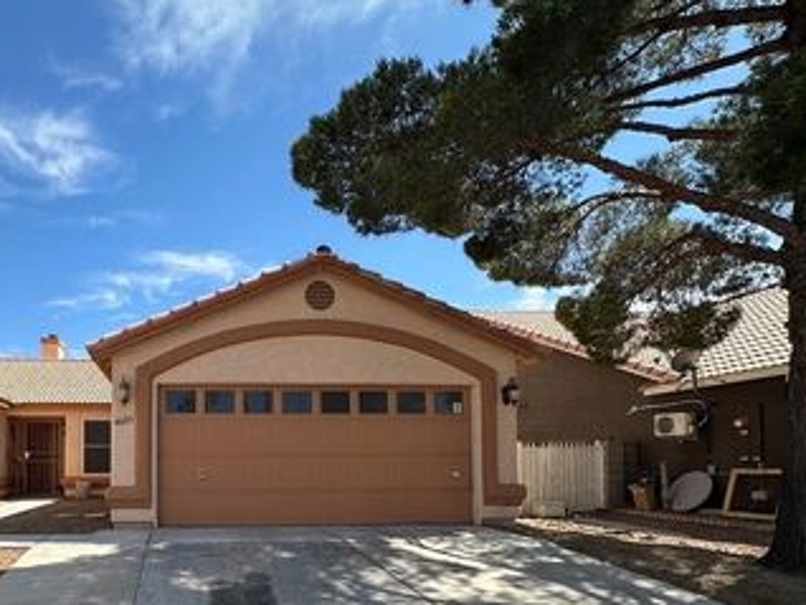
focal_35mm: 22
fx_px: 513
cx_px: 205
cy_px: 452
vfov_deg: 58.1
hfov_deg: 71.3
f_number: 2.2
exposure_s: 1/1473
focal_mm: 2.22
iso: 40
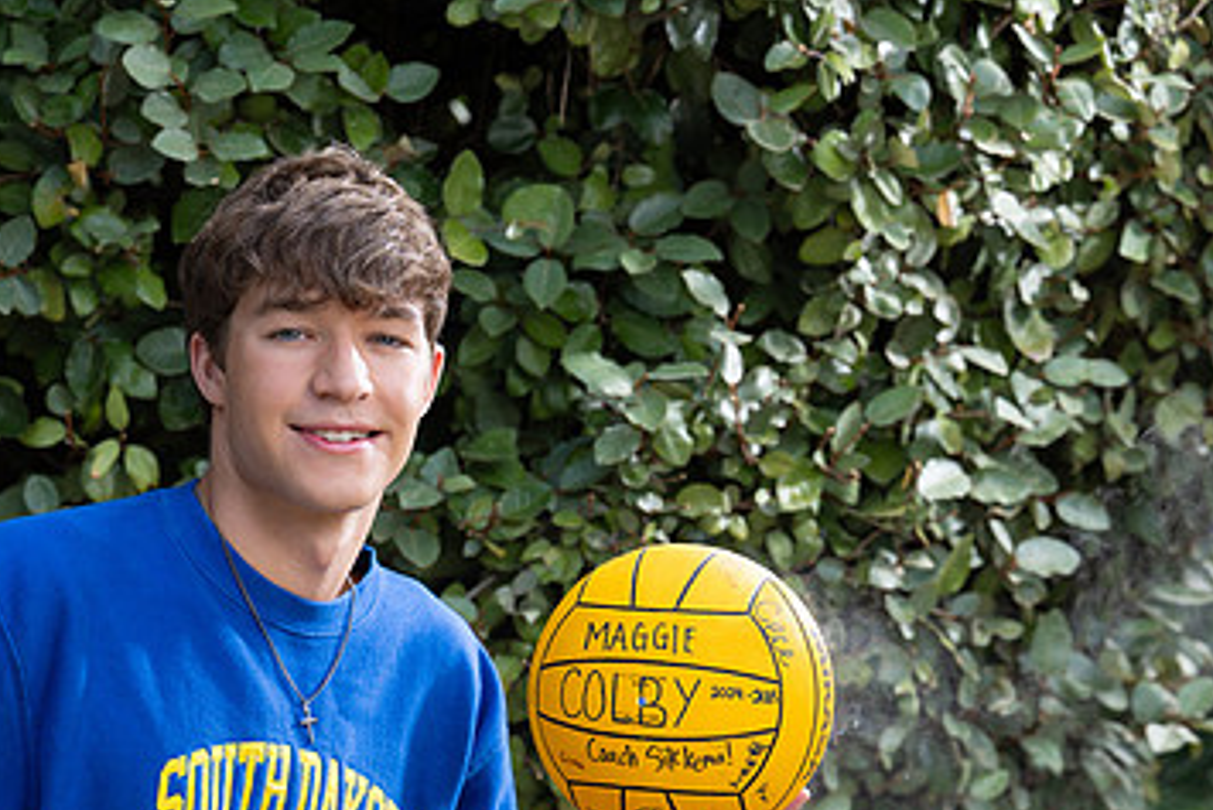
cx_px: 280
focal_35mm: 152
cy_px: 620
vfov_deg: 9.0
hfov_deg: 13.4
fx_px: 5123
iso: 100
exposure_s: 1/200
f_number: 4.5
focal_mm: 93
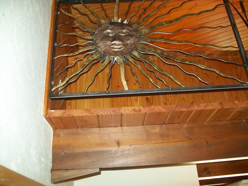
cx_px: 124
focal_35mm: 36
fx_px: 258
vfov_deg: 39.7
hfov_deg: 51.4
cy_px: 93
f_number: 2.7
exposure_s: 1/60
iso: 160
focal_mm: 6
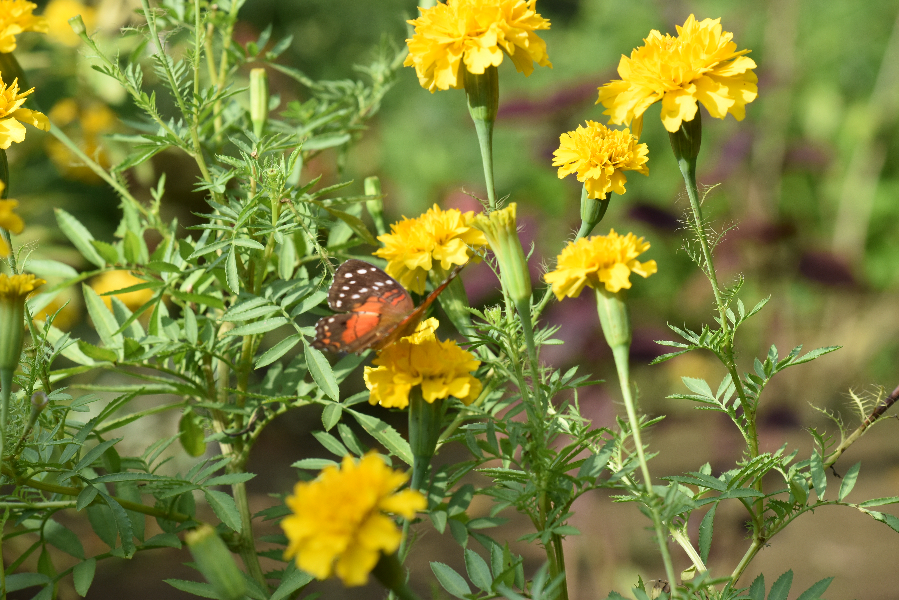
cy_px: 300
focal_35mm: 129
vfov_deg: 10.6
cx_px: 450
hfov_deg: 15.9
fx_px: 3222
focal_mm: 86
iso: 400
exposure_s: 1/400
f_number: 11
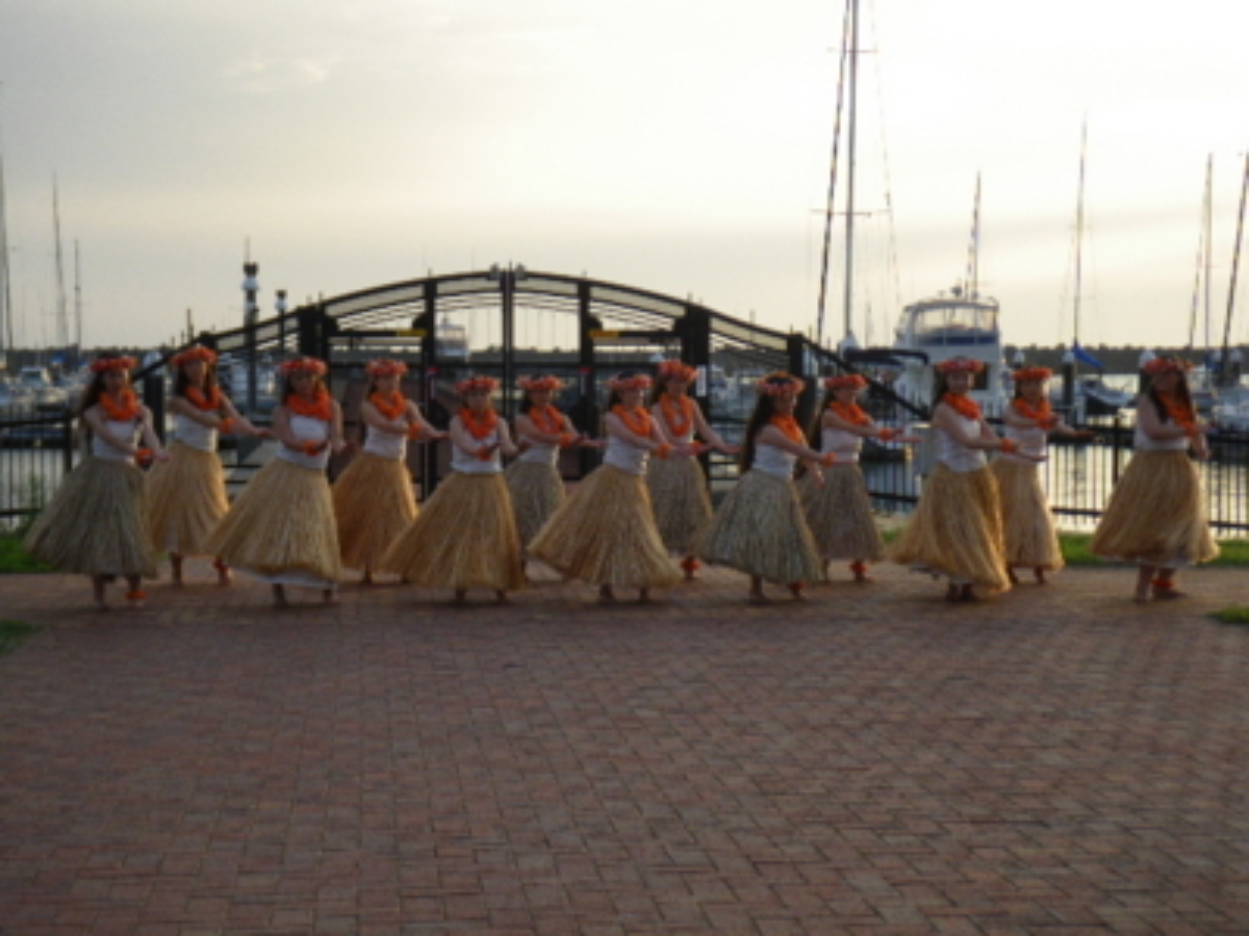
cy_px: 468
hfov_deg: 25.3
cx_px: 624
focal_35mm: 77
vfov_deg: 19.1
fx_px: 2778
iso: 80
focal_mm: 13.7
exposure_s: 1/125
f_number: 4.8
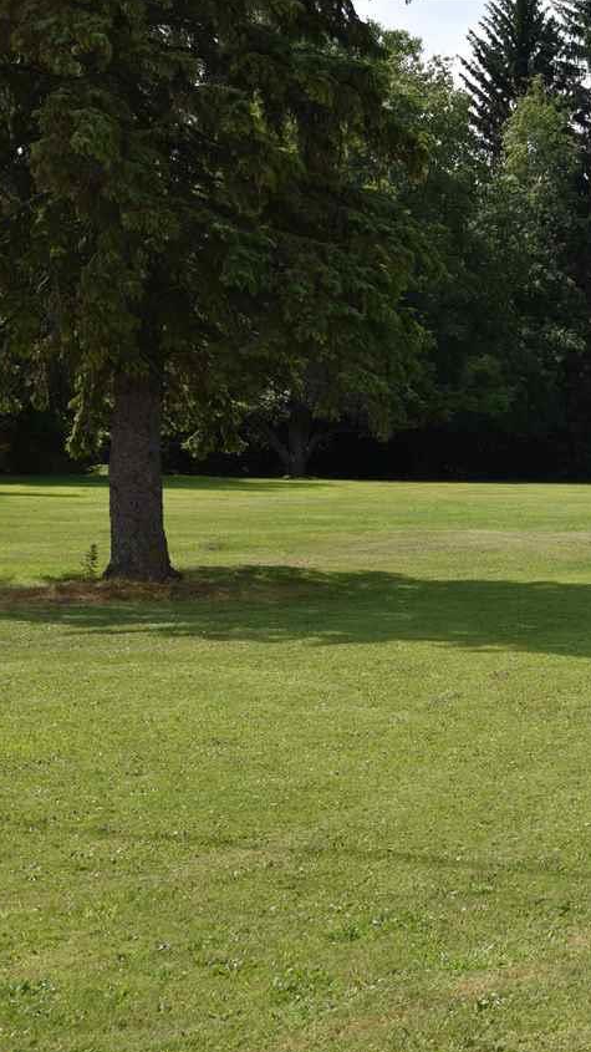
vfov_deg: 29.0
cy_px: 525
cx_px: 786
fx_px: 2035
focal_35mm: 73
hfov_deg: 15.6
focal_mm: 46
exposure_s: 1/320
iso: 200
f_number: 9
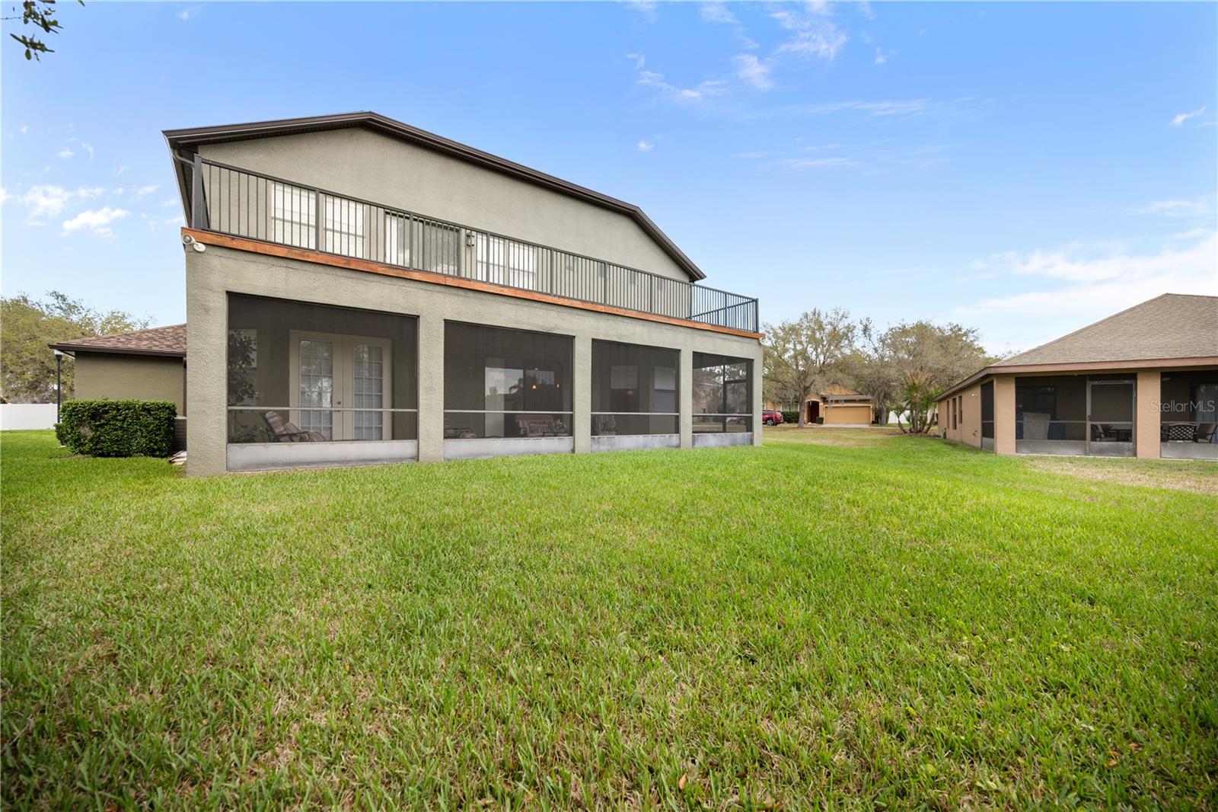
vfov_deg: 81.2
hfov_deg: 104.3
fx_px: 474
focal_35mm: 14
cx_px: 609
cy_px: 406
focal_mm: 14
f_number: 4
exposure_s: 1/500
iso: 125
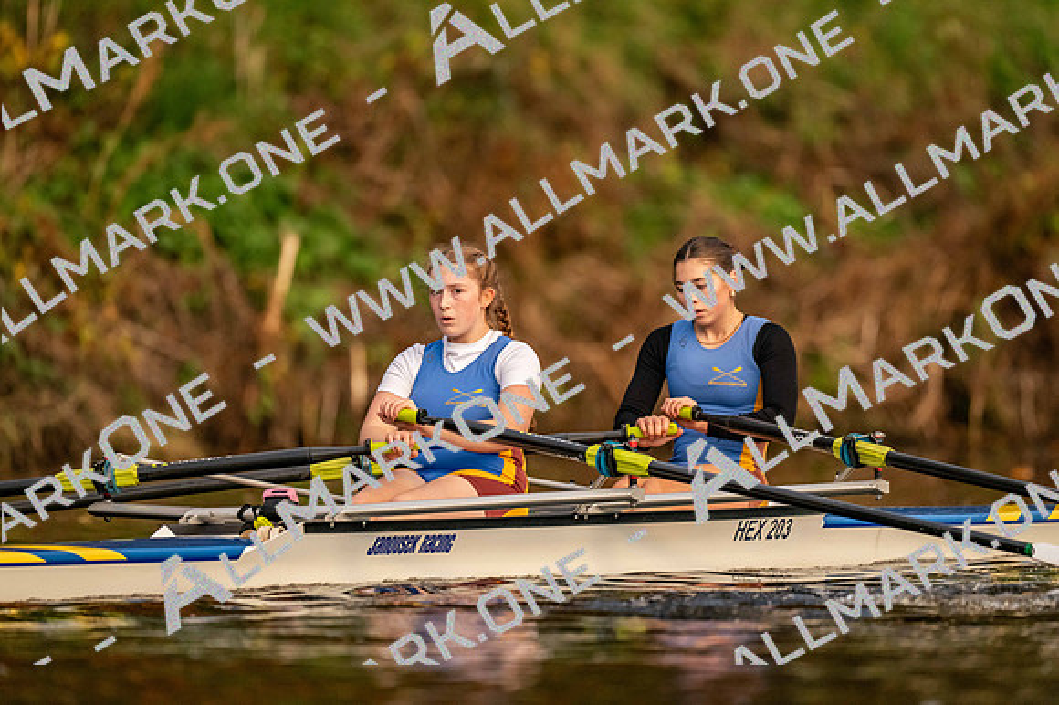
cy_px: 352
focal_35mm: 600
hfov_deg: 3.4
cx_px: 530
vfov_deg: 2.3
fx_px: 17643
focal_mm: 600
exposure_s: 1/2500
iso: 3200
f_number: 4
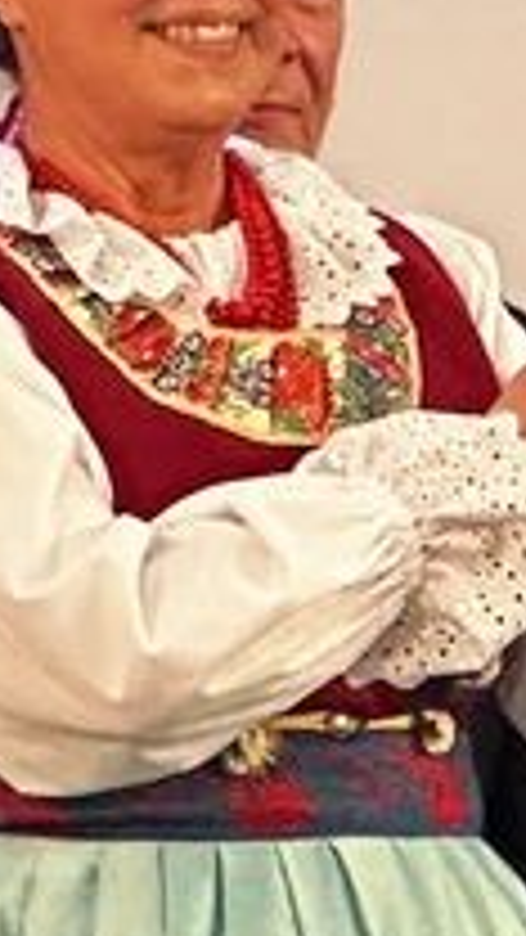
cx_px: 164
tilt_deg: +4.6
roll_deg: +0.2
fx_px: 12646
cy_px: 873
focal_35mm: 510
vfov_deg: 4.2
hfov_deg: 2.4
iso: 125
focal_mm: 9
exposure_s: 1/99
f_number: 2.8
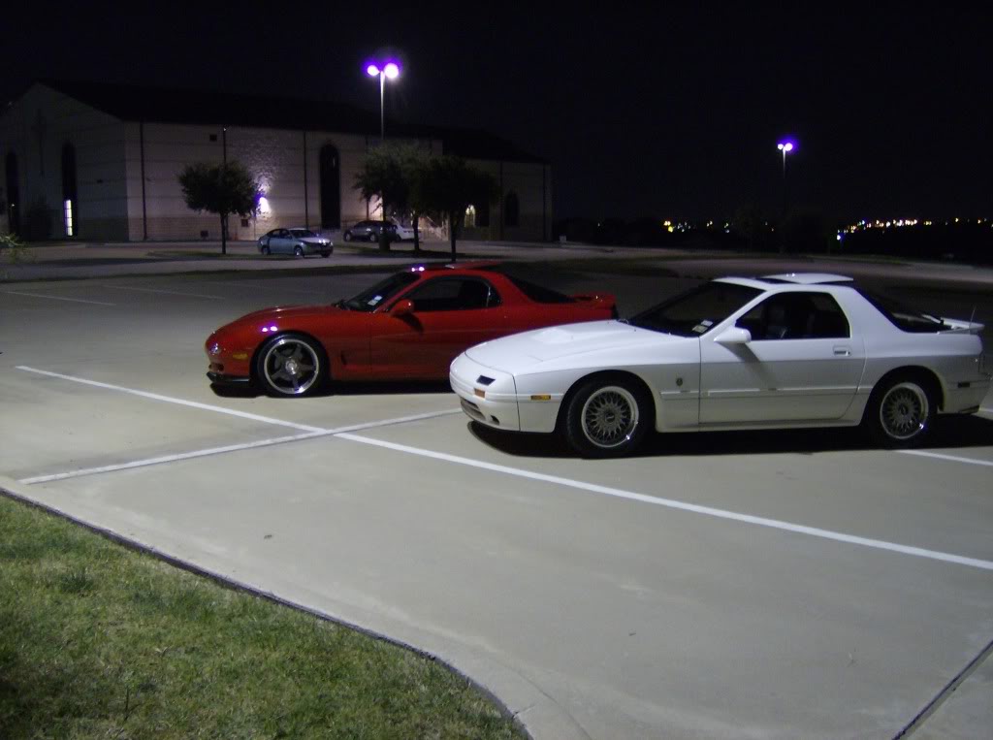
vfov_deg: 39.5
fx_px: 1030
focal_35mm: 36
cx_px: 496
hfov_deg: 51.5
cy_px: 370
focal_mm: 6
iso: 200
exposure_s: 1/7
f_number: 2.8
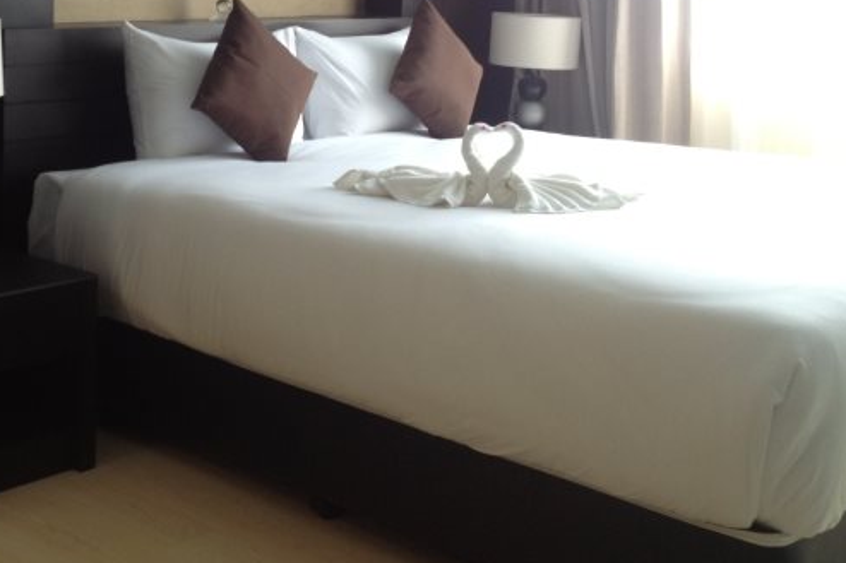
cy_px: 77
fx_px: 1386
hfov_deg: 33.2
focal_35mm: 59
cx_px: 195
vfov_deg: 22.5
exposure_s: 1/60
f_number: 2.4
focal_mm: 4.28
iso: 50
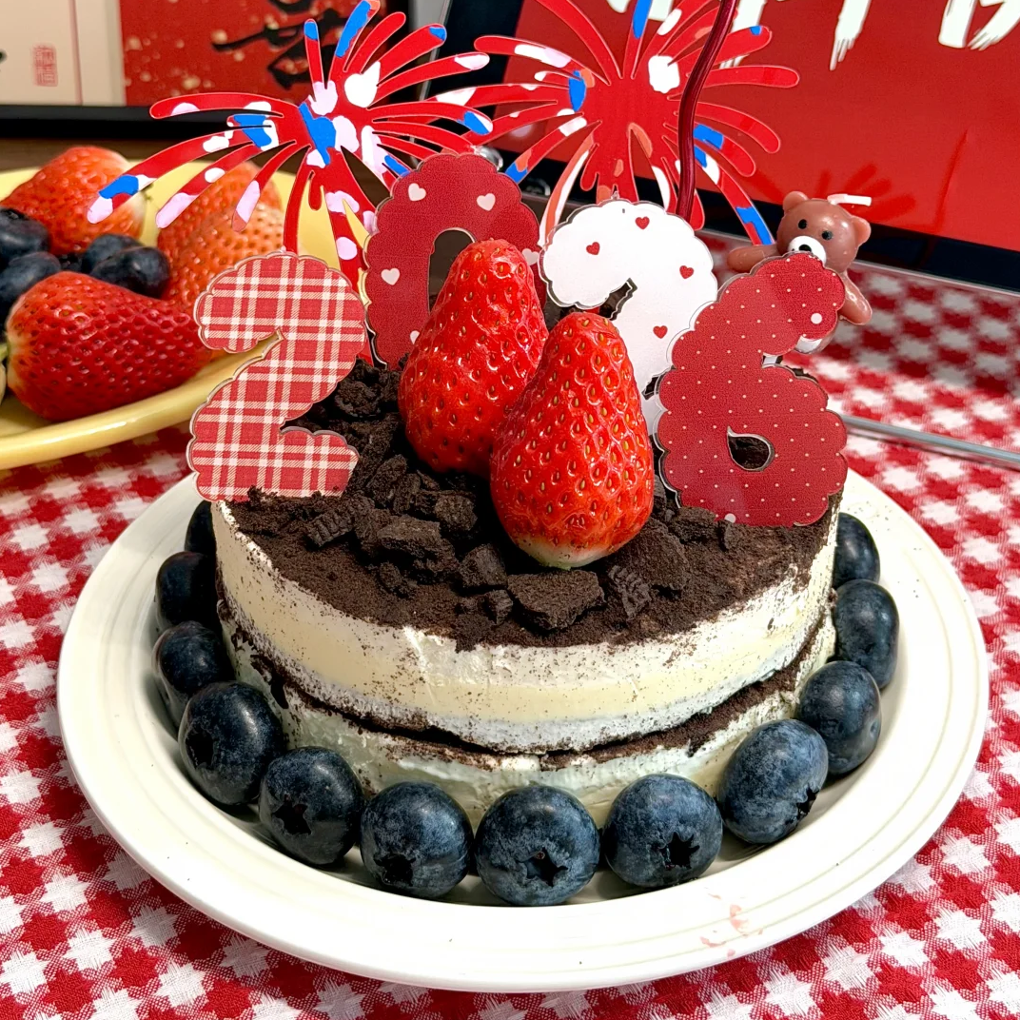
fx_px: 1900
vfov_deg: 30.0
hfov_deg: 30.0
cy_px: 437
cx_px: 512
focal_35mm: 57
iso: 50
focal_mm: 6.76
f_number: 1.78
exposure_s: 1/118
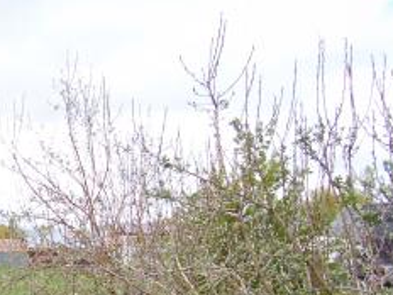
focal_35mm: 91
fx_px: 1033
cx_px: -127
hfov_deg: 19.7
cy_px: 307
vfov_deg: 15.9
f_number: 2.8
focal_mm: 5.85
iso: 64
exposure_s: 1/400
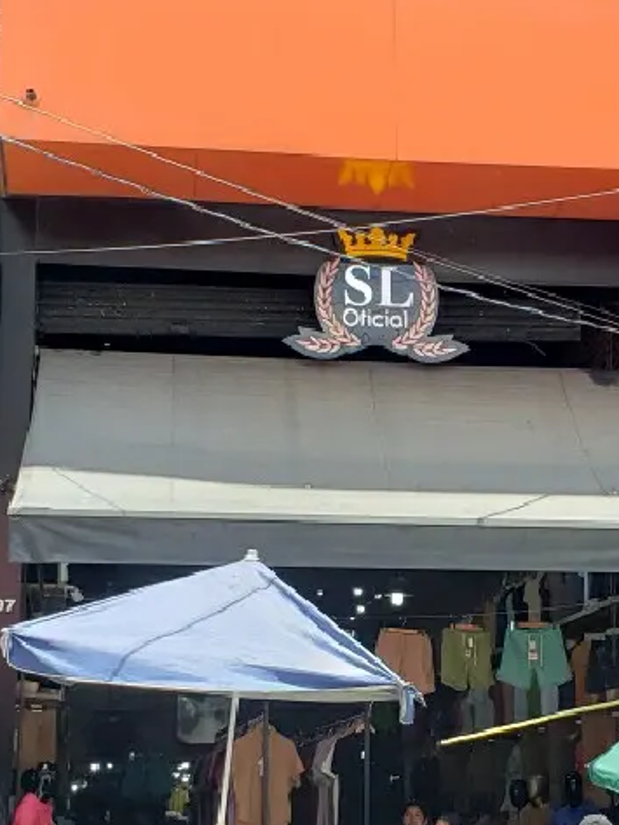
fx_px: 1049
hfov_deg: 32.7
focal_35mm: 44
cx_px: 385
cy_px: 530
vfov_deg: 42.5
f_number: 2.4
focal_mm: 4.3
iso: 50
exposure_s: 1/417
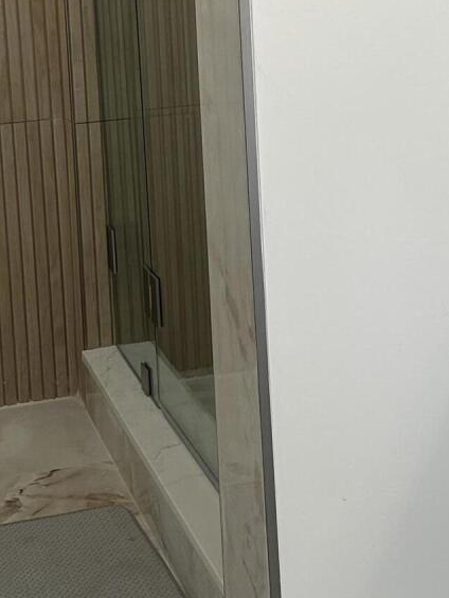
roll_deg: +2.3
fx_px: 1590
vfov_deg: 20.9
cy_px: 65
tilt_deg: -8.6
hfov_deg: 16.1
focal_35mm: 92
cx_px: 251
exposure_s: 1/120
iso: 80
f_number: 1.5
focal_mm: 5.7
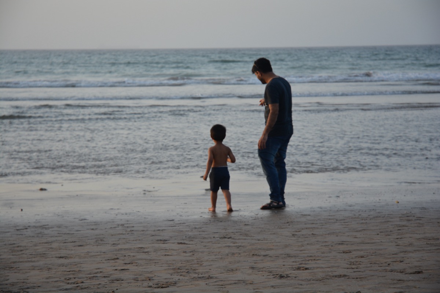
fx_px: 1283
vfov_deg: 13.0
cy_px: 146
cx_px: 220
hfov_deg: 19.5
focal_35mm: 105
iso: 400
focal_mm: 70
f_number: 5
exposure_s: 1/400
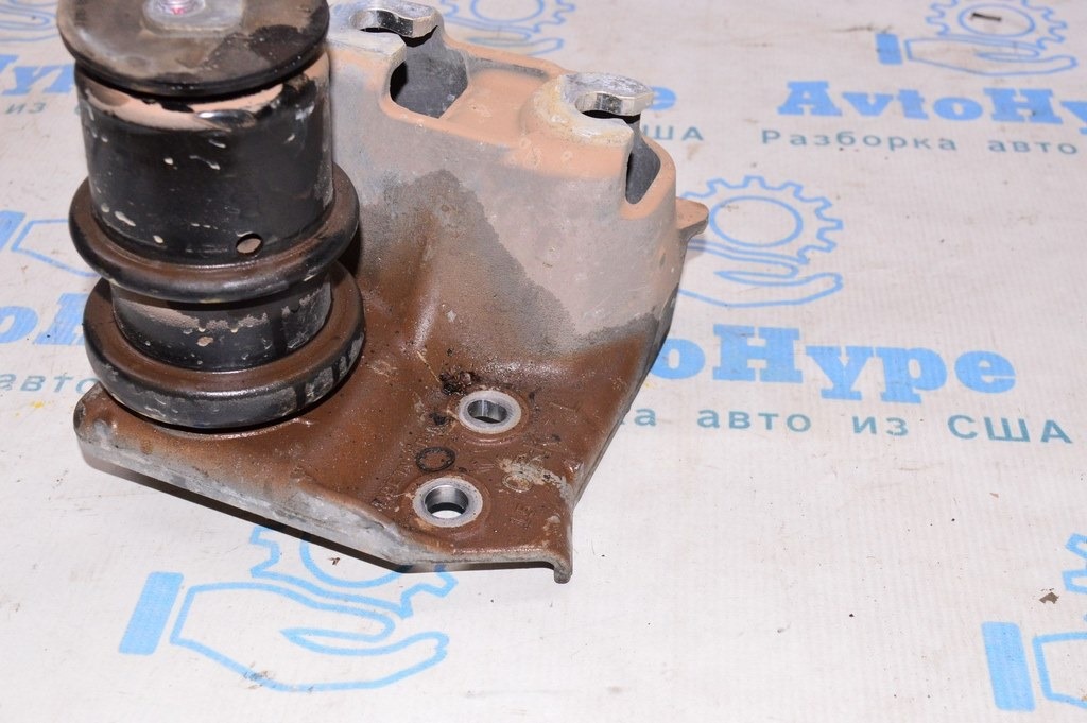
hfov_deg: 41.1
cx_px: 544
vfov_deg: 28.0
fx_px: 1448
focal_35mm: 48
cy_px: 362
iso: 1600
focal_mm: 32
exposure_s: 1/160
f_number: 8
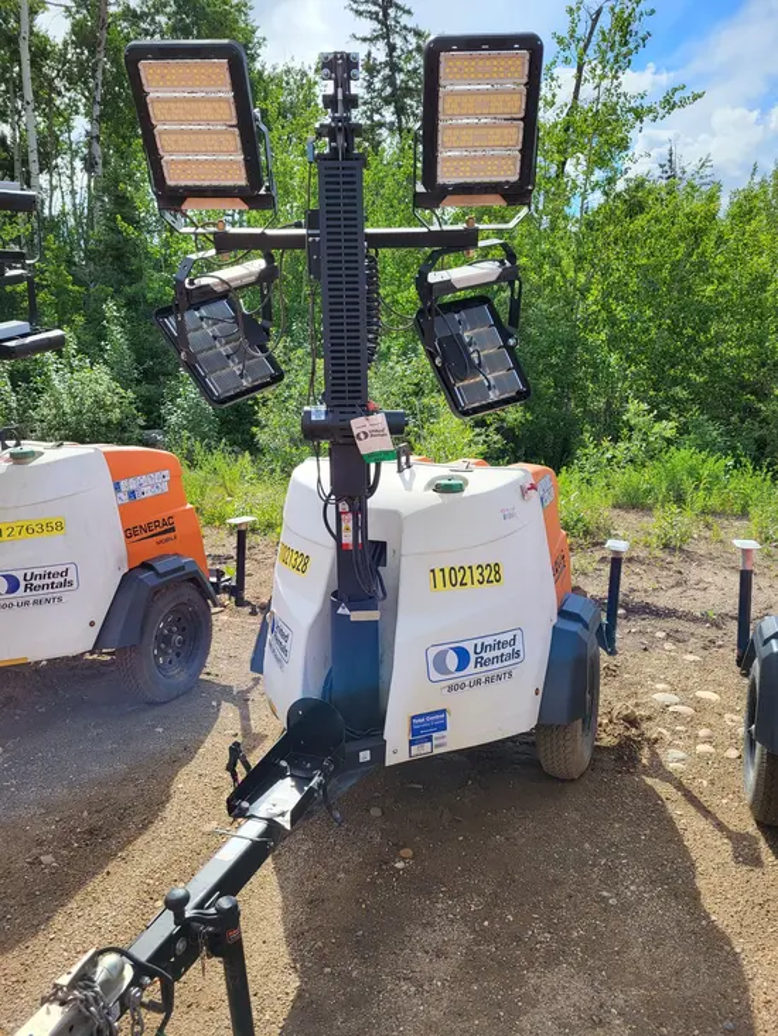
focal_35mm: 26
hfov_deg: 53.1
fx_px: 779
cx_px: 389
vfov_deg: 67.3
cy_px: 518
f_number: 1.8
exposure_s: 1/1654
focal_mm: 5.4
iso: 40
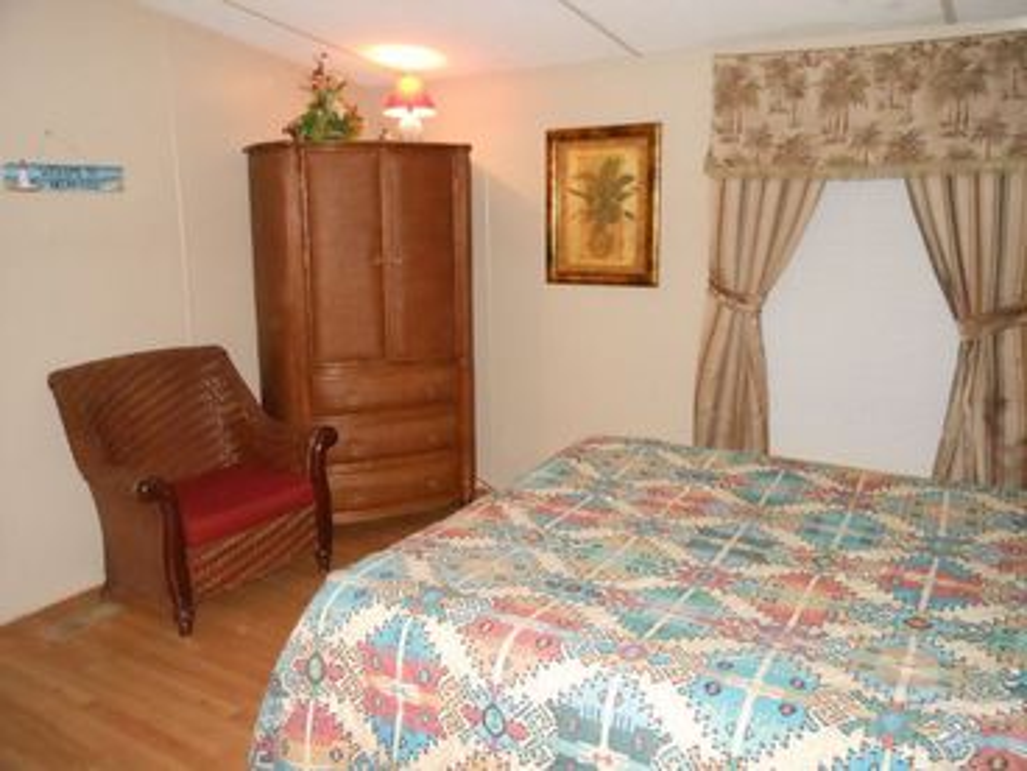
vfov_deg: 49.7
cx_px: 514
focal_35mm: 28
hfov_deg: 63.4
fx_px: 831
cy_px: 386
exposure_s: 1/25
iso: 640
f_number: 3.7
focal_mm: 5
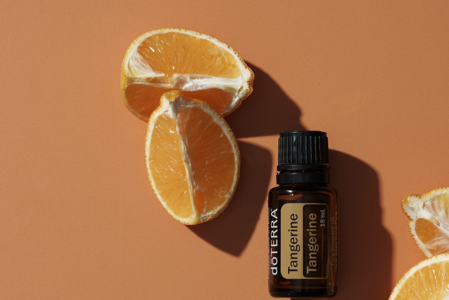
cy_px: 231
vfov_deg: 9.0
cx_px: 307
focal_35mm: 153
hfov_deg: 13.4
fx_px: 1908
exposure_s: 1/160
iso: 100
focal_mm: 90
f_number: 7.1
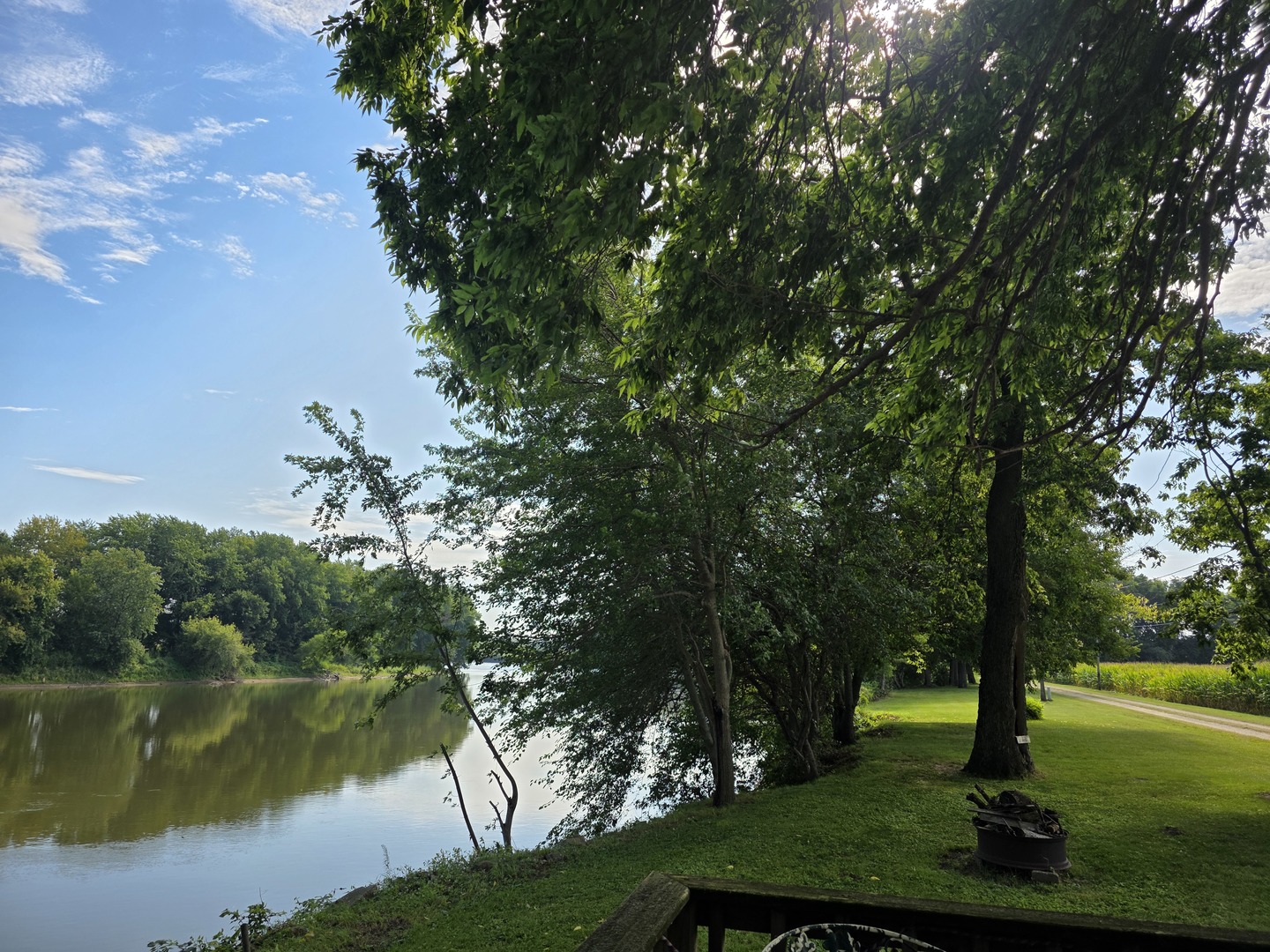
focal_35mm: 23
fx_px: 844
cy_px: 476
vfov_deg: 58.9
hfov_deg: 73.9
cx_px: 635
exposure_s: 1/4237
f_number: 1.7
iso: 80
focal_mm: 6.3
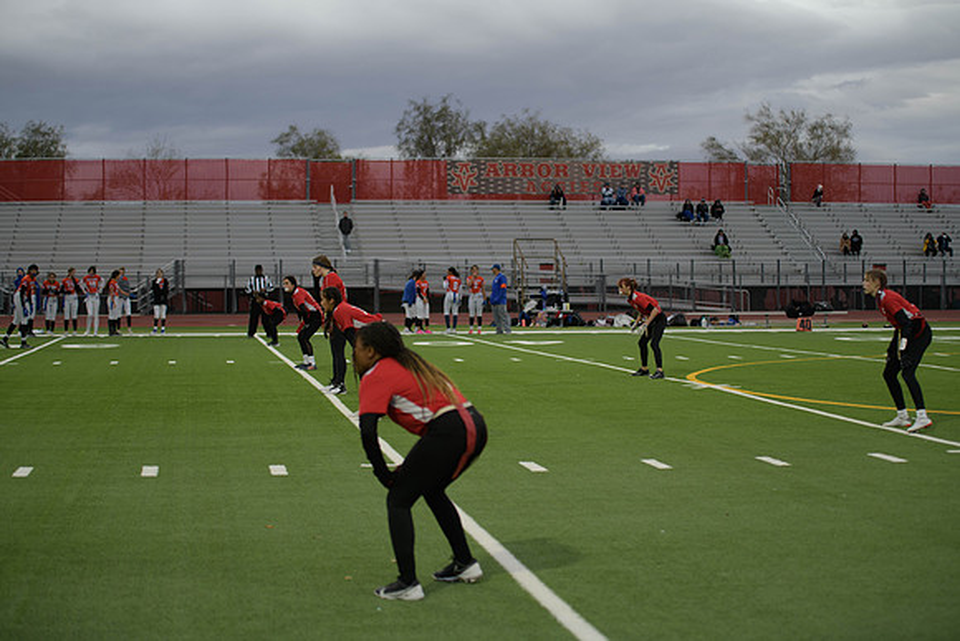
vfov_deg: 19.5
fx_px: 1867
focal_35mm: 70
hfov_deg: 28.8
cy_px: 320
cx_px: 480
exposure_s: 1/200
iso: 180
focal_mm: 70
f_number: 2.8
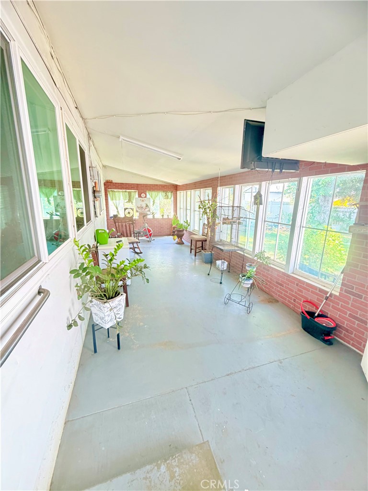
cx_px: 184
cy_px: 246
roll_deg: -2.0
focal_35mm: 14
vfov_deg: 102.1
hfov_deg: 85.7
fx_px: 198
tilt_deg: -14.1
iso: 250
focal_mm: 2.22
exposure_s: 1/60
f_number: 2.2
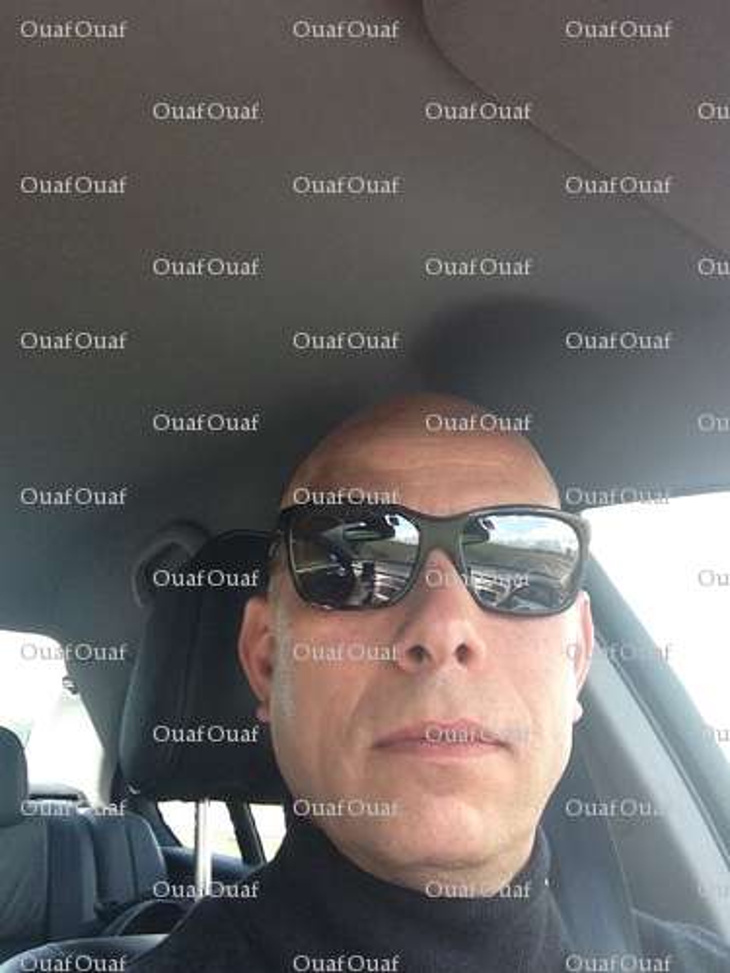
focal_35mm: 35
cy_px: 486
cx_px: 365
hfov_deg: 40.7
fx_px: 984
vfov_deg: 52.6
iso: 50
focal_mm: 2.18
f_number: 2.4
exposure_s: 1/120
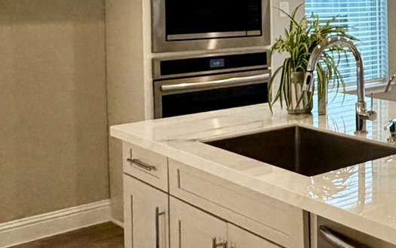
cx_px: 501
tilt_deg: -1.3
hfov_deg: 29.1
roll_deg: +1.0
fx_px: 626
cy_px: 11
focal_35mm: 58
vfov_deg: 21.7
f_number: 2.2
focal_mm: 2.22
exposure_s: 1/120
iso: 250
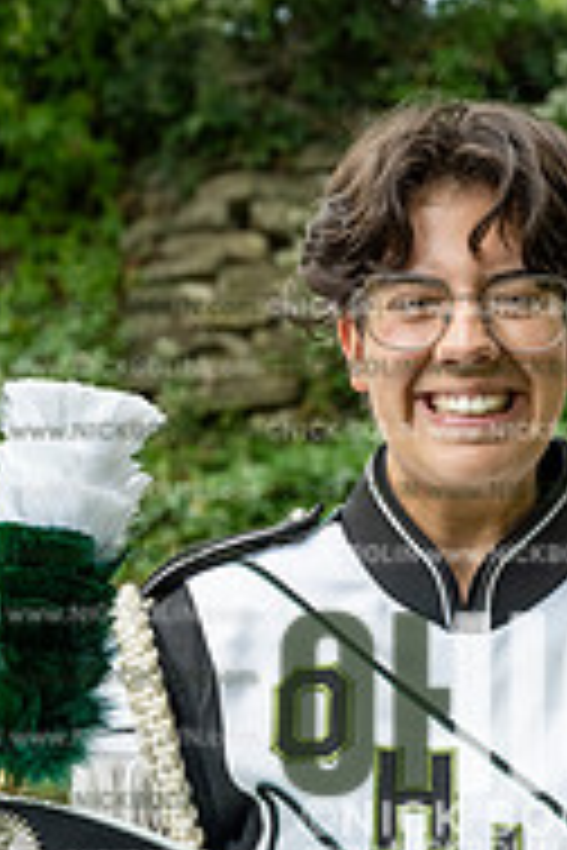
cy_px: 738
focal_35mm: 124
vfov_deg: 16.3
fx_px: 2929
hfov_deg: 11.0
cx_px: 468
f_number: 5.6
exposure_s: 1/640
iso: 1000
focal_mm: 52
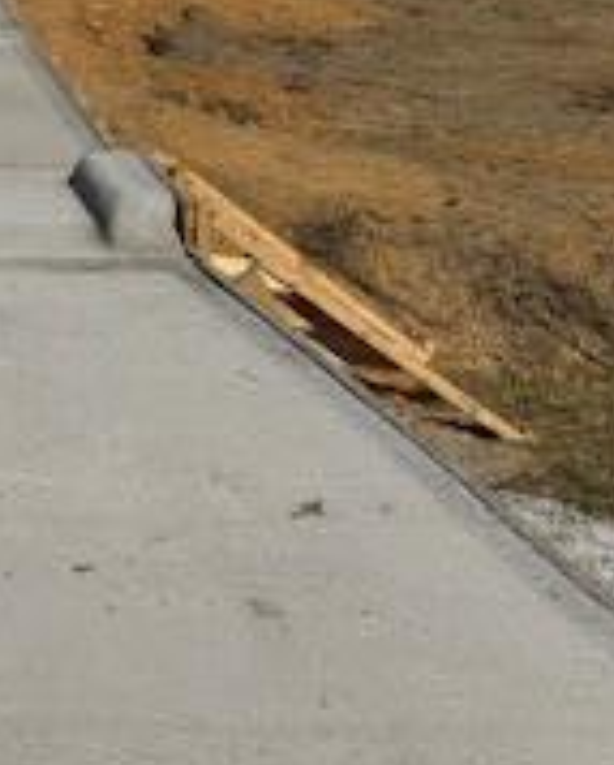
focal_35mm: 84
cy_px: -47
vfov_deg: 21.7
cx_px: -86
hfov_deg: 17.6
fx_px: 1903
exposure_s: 1/12346
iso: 64
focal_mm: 6.76
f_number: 1.78
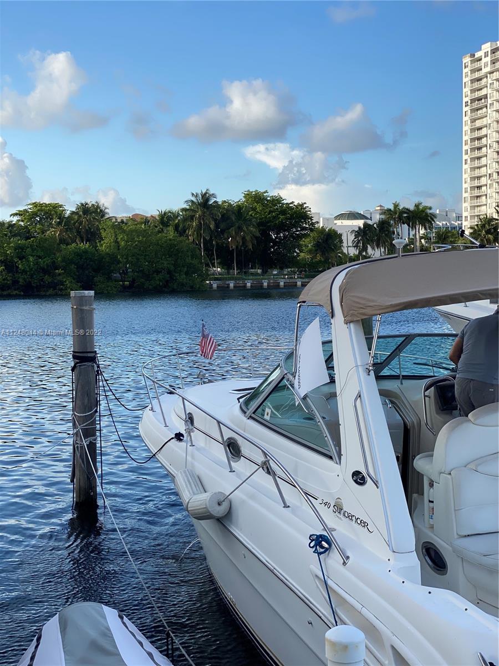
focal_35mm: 52
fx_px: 999
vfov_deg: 36.8
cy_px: 333
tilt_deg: -2.1
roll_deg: +0.9
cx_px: 250
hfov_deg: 28.0
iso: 20
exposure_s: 1/600
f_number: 2
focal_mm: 6
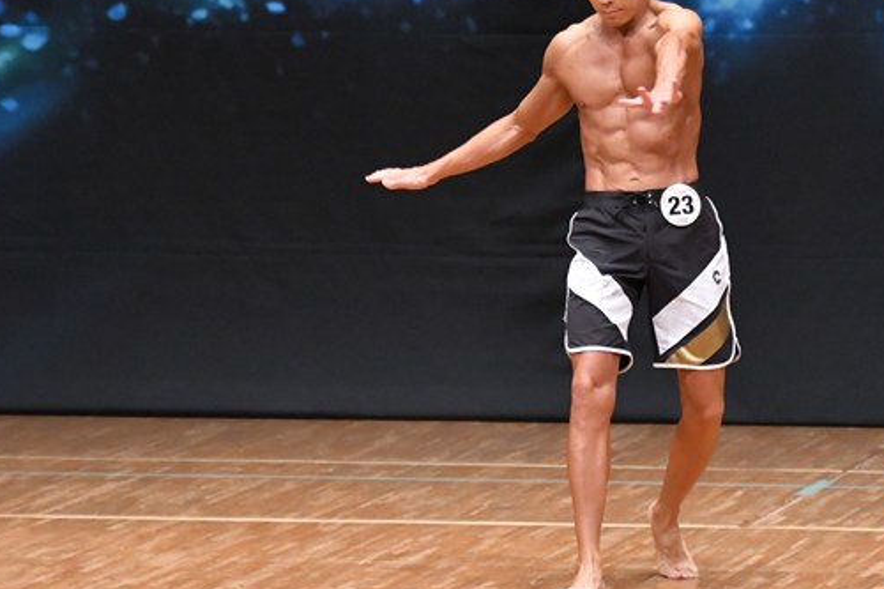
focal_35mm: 395
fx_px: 9696
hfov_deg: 5.2
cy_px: 288
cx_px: 606
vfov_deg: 3.5
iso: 8000
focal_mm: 170
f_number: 5.6
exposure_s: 1/400
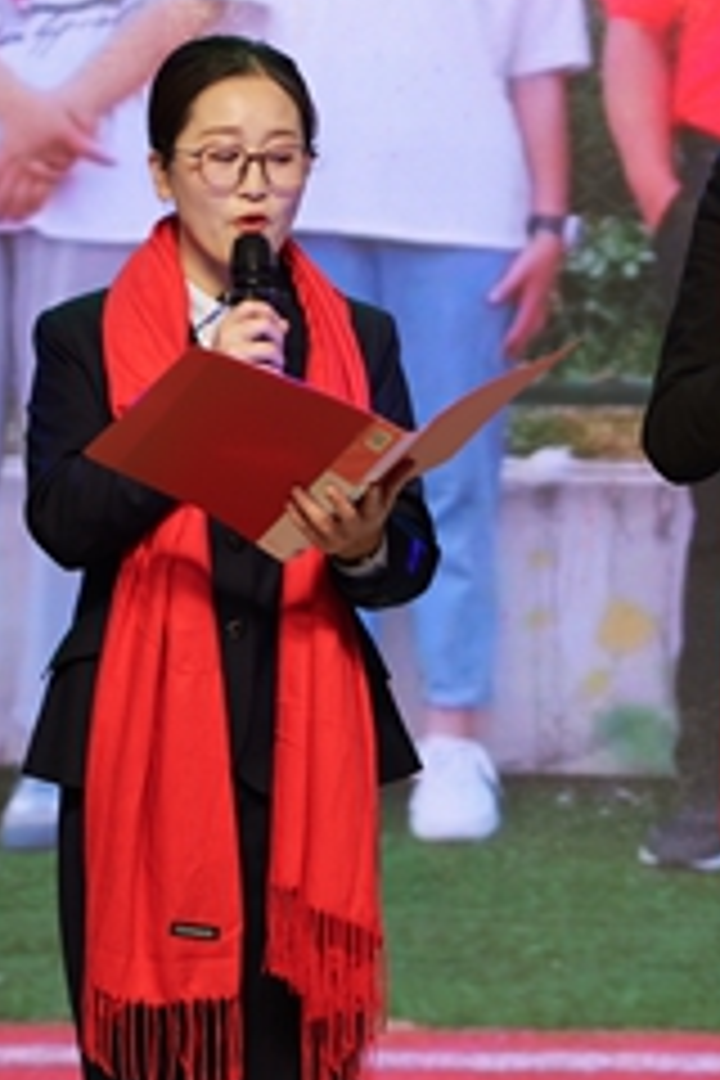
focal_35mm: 233
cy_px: 389
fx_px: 6989
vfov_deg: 8.8
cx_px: 544
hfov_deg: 5.9
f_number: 2.8
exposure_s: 1/125
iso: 125
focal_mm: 70
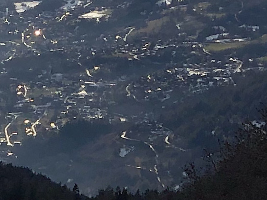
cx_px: -57
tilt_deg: -3.6
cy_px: -135
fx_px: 2901
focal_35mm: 376
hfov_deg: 5.2
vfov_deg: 3.9
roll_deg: -2.6
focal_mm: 6
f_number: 2.4
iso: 16
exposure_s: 1/2525
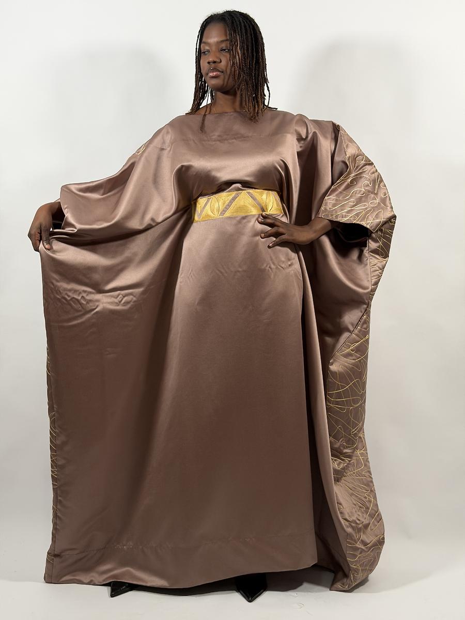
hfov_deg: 30.3
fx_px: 860
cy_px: 310
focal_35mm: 48
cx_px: 232
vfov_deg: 39.7
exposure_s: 1/100
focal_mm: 6.76
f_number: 1.78
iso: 100
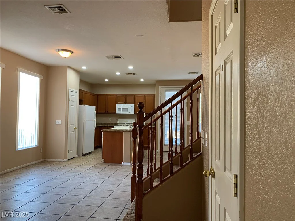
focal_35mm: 26
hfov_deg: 67.3
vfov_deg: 53.1
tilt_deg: +1.8
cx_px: 148
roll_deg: -0.4
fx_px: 222
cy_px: 110
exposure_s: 1/60
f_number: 1.8
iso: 80
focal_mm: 4.25
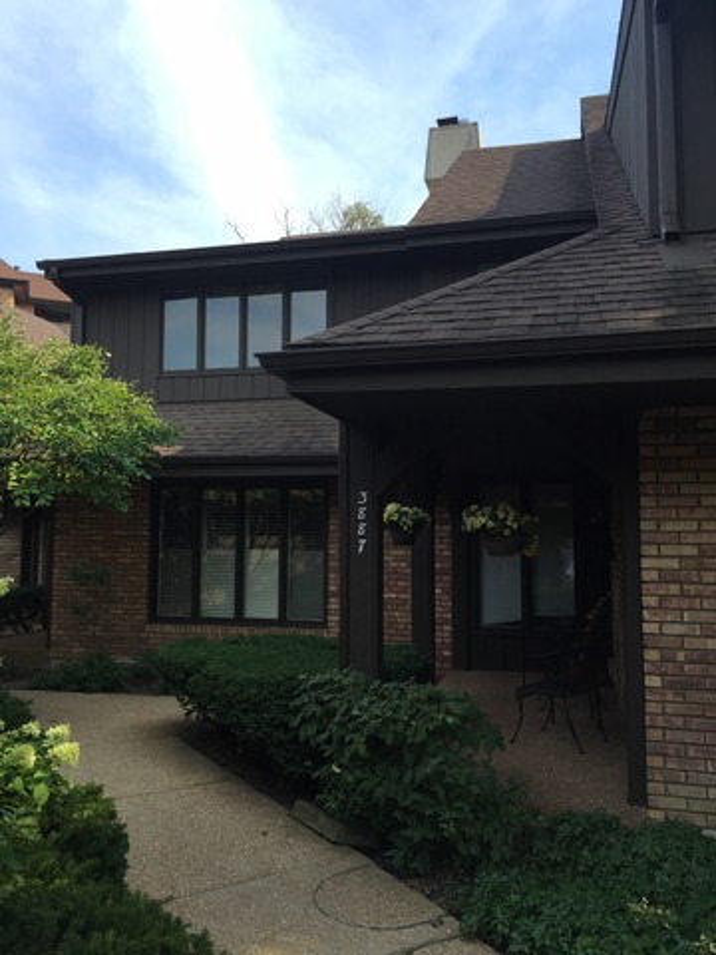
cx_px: 358
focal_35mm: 29
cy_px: 478
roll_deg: -0.3
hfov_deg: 48.2
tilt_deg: +3.7
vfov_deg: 61.7
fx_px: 800
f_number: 2.2
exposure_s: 1/964
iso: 32
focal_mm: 4.15
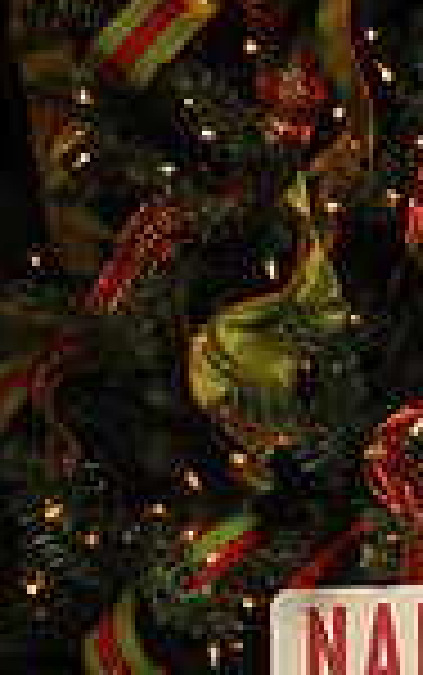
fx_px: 2246
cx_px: 1188
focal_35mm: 122
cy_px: 392
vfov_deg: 17.1
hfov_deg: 9.1
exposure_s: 1/125
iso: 1000
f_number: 5.6
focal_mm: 31
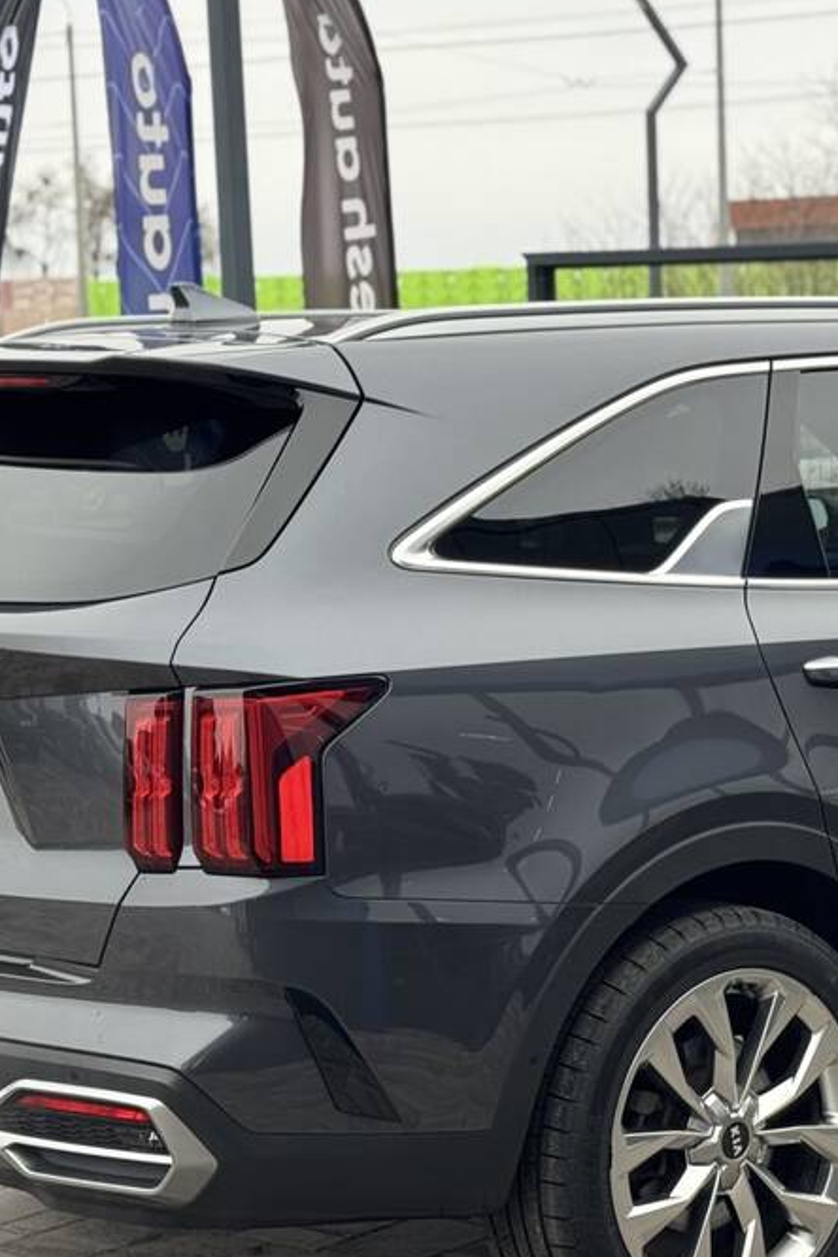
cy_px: 740
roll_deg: +1.9
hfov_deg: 15.0
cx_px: 755
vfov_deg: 22.6
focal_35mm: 90
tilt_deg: -7.3
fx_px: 3142
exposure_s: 1/321
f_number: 1.78
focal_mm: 6.76
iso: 64
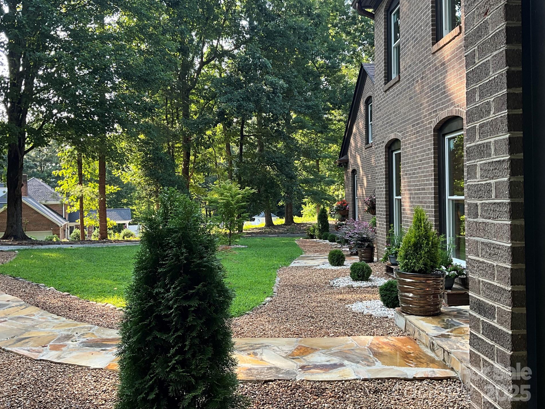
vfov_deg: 45.4
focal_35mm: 31
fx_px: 488
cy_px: 198
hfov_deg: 58.3
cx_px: 261
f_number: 1.8
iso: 32
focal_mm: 3
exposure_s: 1/122
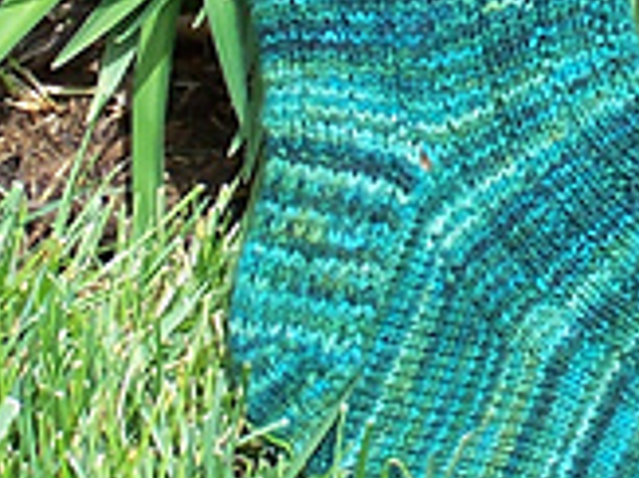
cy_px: -145
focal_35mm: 400
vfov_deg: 3.7
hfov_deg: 4.9
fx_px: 7378
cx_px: 804
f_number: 4.6
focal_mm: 16.8
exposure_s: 1/250
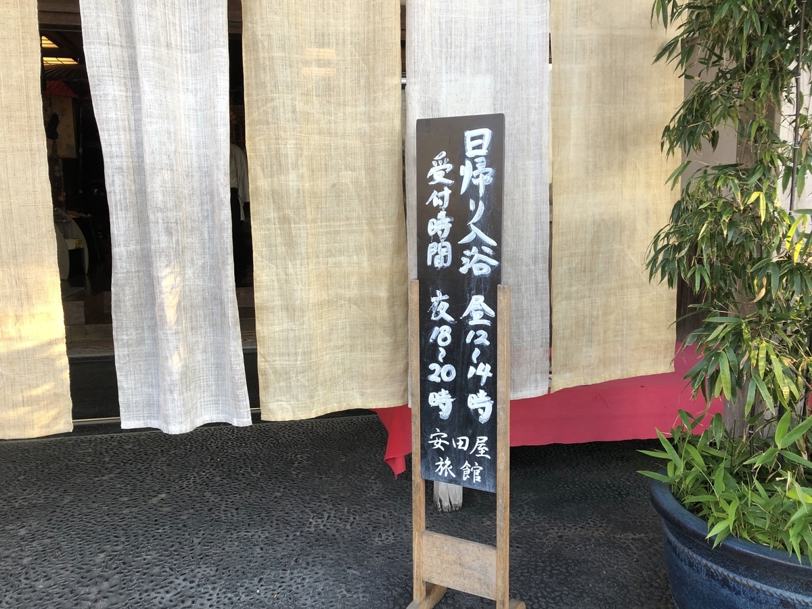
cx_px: 406
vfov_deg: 49.7
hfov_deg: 63.4
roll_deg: +1.5
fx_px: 657
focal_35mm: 28
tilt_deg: -4.5
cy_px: 304
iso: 32
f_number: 1.8
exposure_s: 1/100
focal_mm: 3.99
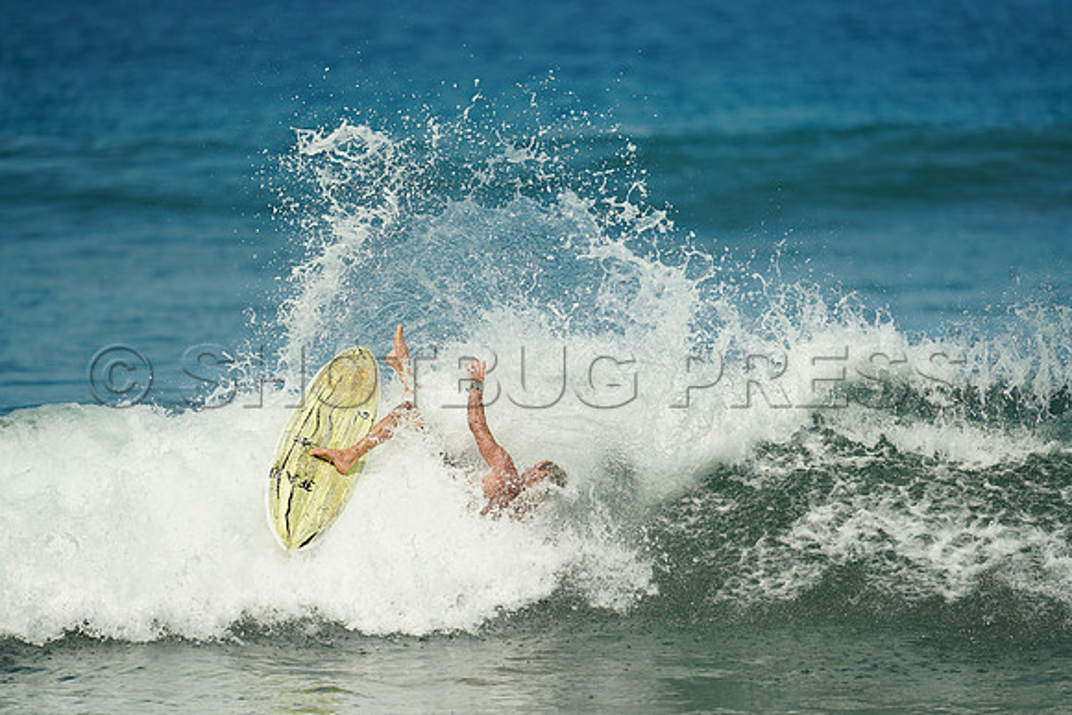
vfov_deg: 3.4
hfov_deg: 5.2
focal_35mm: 400
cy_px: 358
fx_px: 11913
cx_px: 536
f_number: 3.2
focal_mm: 400
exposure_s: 1/1250
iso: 100
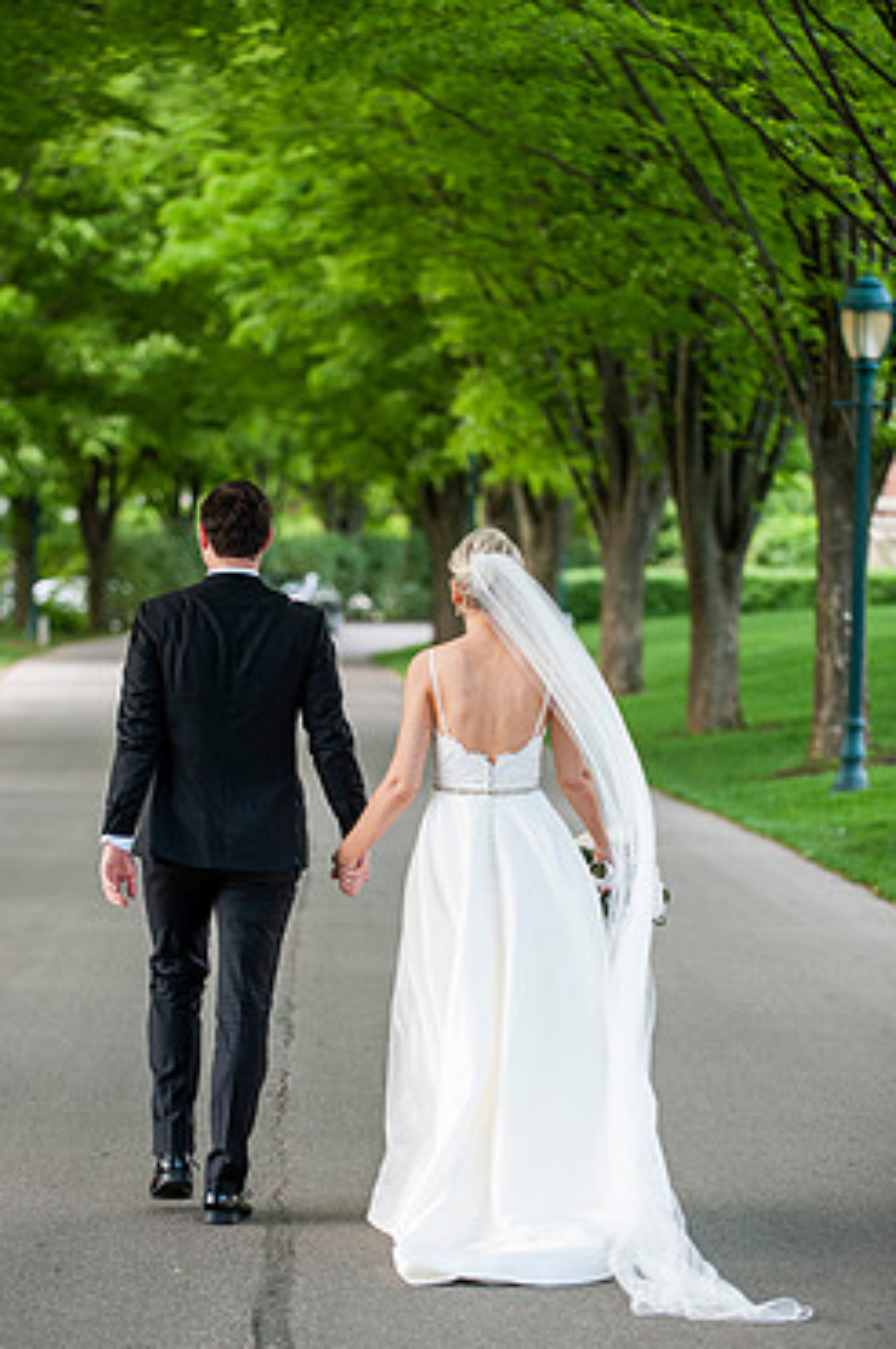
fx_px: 5273
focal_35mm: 141
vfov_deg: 14.6
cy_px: 726
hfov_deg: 9.7
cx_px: 402
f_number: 2.8
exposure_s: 1/1000
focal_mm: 116
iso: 640
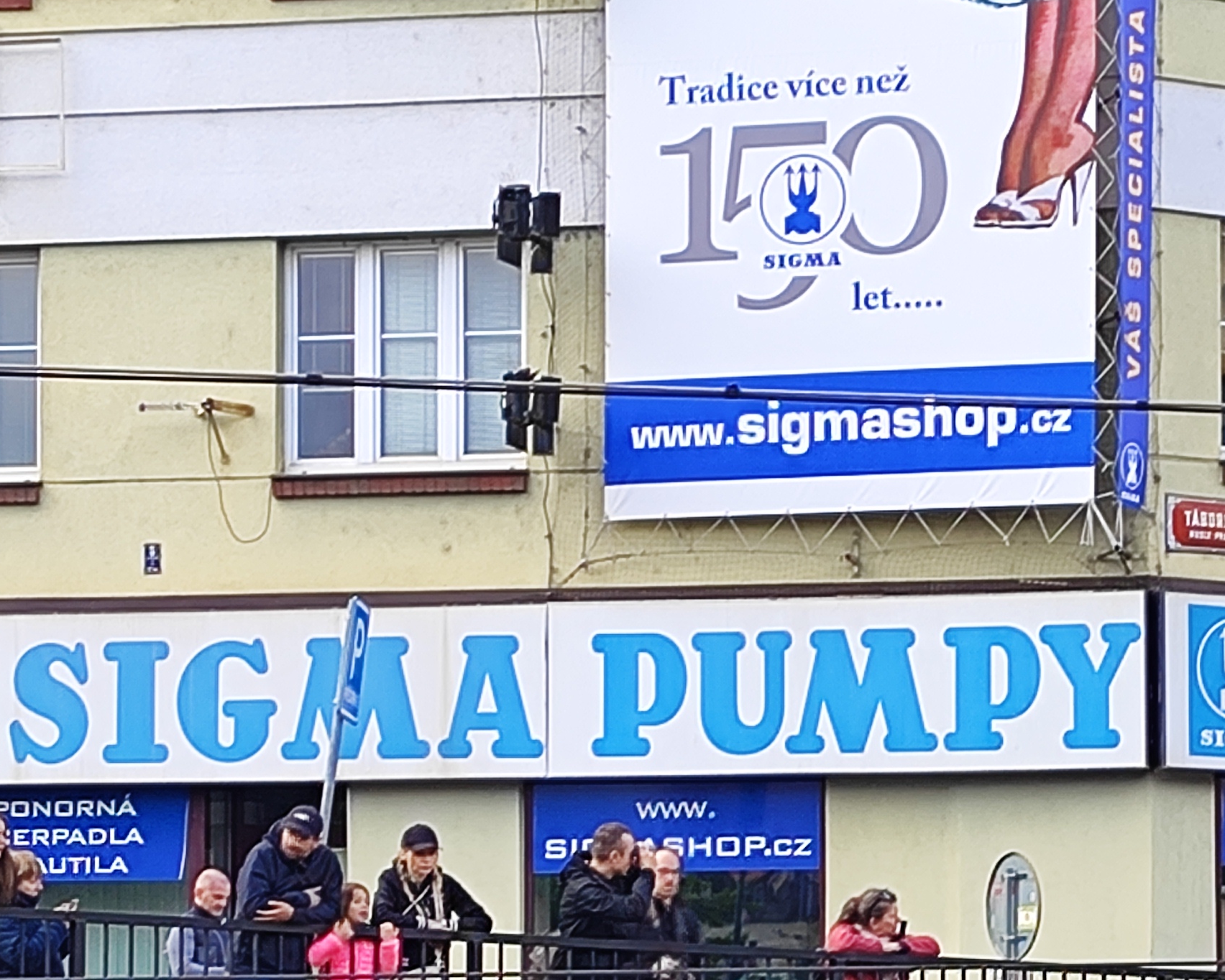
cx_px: 1083
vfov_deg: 26.6
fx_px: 1994
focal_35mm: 55
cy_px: 899
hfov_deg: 32.6
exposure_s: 1/134
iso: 50
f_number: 1.89
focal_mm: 5.89
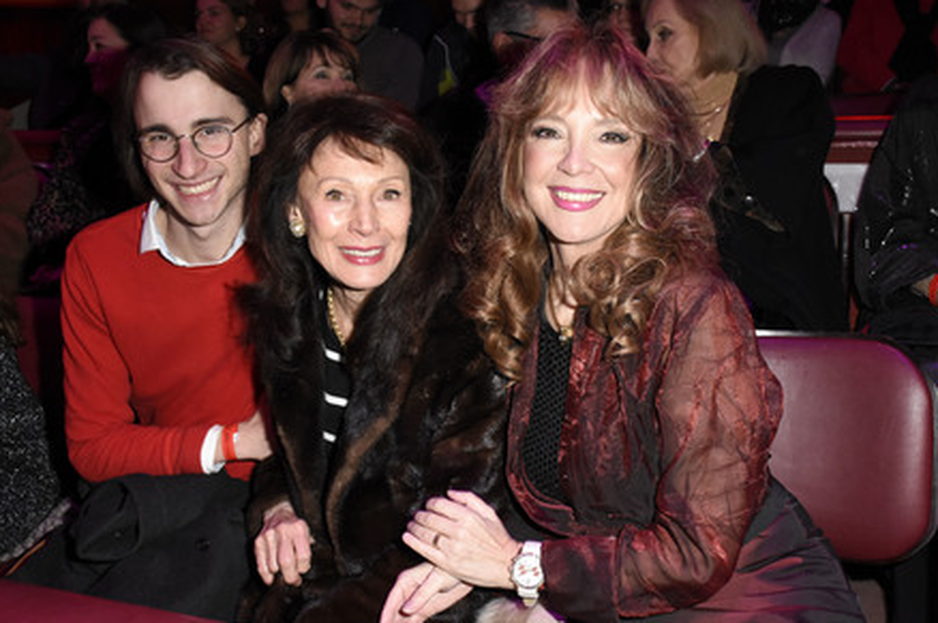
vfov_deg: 37.3
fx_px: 924
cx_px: 470
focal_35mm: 36
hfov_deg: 53.8
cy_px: 315
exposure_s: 1/125
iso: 2500
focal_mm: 23
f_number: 6.3
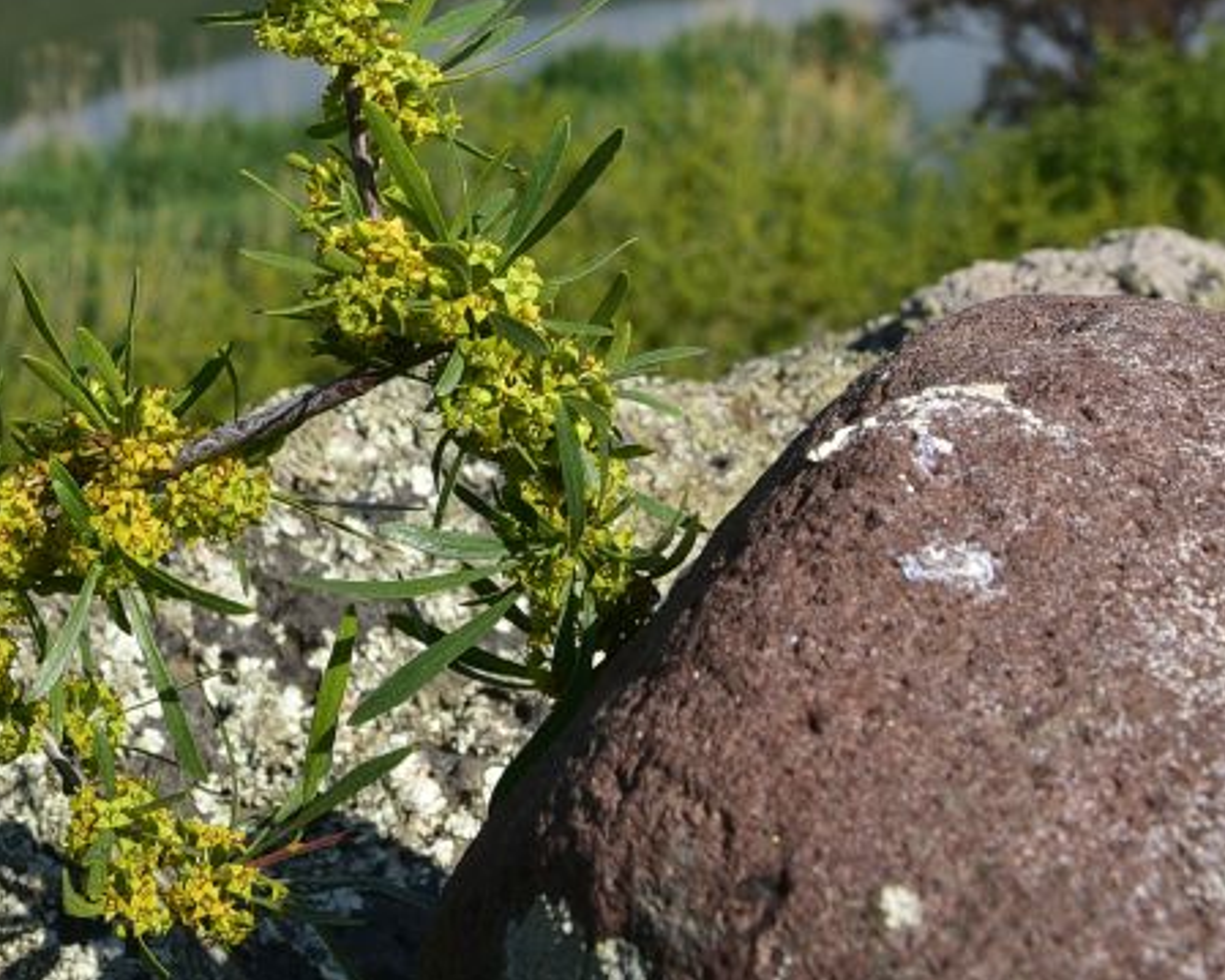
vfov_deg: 11.2
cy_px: -48
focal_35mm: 136
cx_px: 273
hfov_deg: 14.1
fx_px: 4930
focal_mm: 50
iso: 100
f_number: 13
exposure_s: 1/125
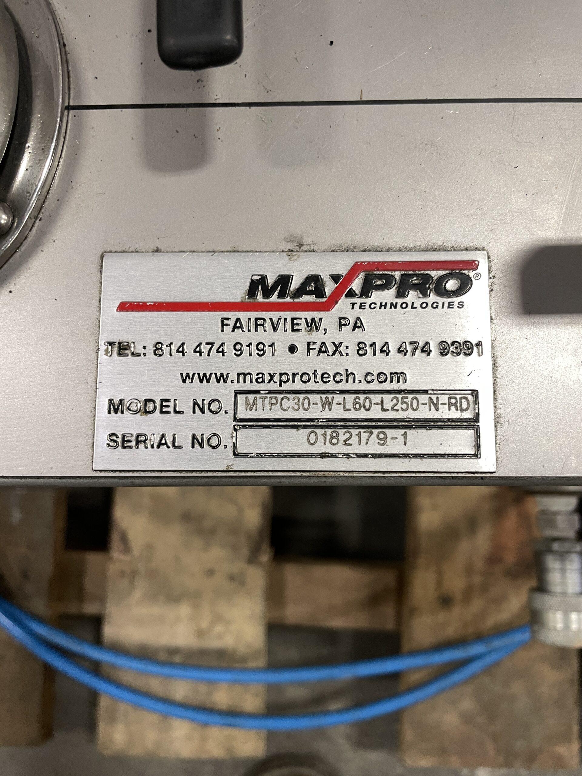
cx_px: 291
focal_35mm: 26
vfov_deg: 67.3
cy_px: 388
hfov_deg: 53.1
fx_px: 583
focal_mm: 4.2
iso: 160
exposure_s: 1/60
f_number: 1.6
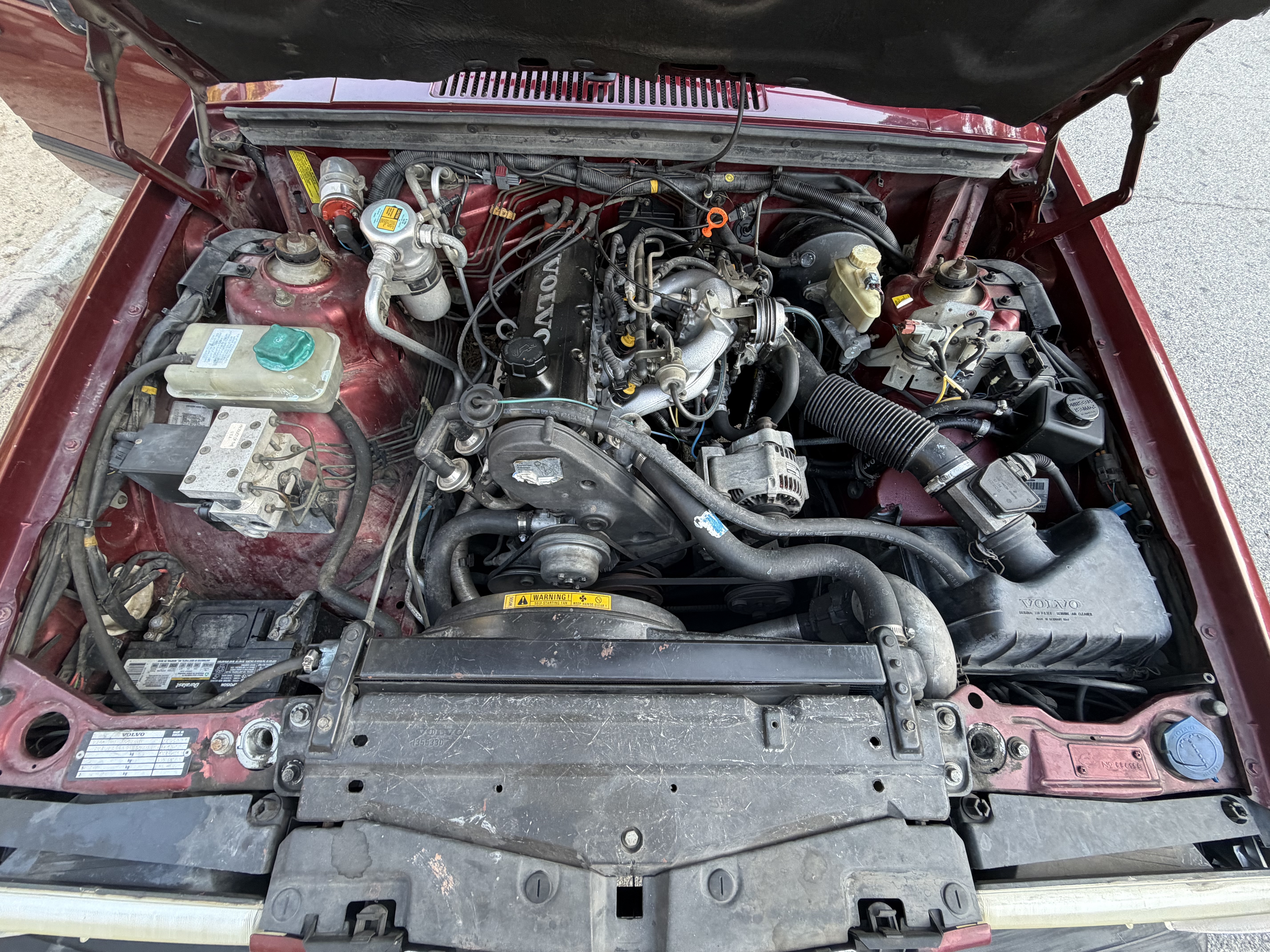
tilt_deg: -64.5
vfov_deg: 85.7
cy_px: 476
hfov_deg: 102.1
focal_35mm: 14
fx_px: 514
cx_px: 635
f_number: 2.2
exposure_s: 1/121
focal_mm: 2.22
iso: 200
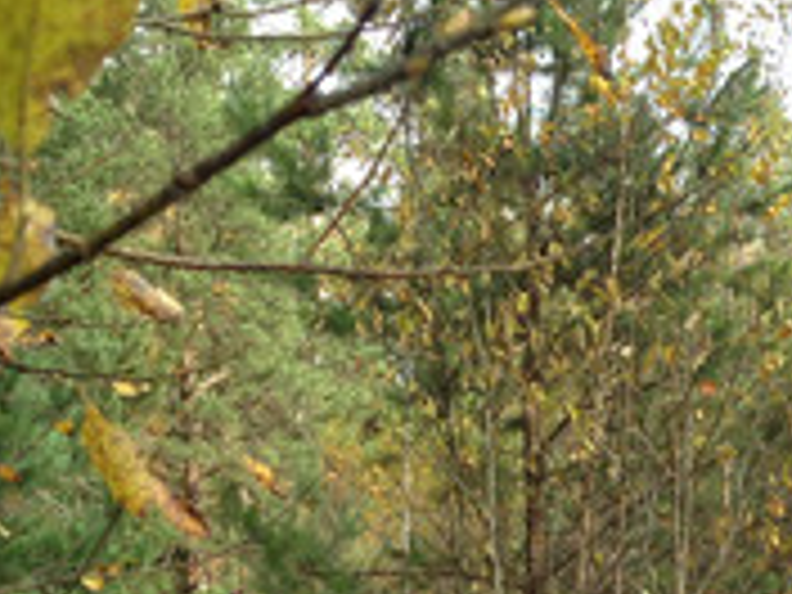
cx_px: 608
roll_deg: +2.1
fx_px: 2746
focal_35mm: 120
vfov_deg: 11.8
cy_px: 878
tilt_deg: -2.1
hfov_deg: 16.3
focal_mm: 4.12
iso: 50
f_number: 2.4
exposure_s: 1/401
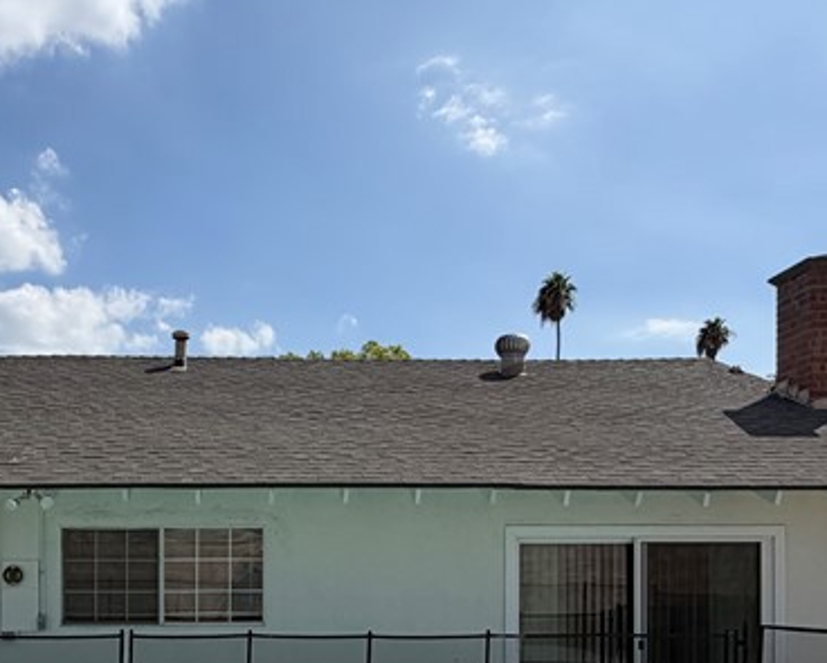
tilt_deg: -0.7
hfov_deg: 47.1
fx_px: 931
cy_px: 553
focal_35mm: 38
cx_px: 272
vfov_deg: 37.5
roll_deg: +0.4
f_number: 2.2
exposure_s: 1/1399
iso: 20
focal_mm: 2.22
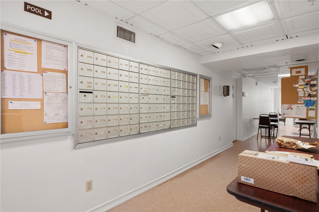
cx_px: 160
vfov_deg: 63.1
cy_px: 106
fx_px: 173
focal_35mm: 20
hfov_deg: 85.5
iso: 400
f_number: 7.1
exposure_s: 1/15
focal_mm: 19.5
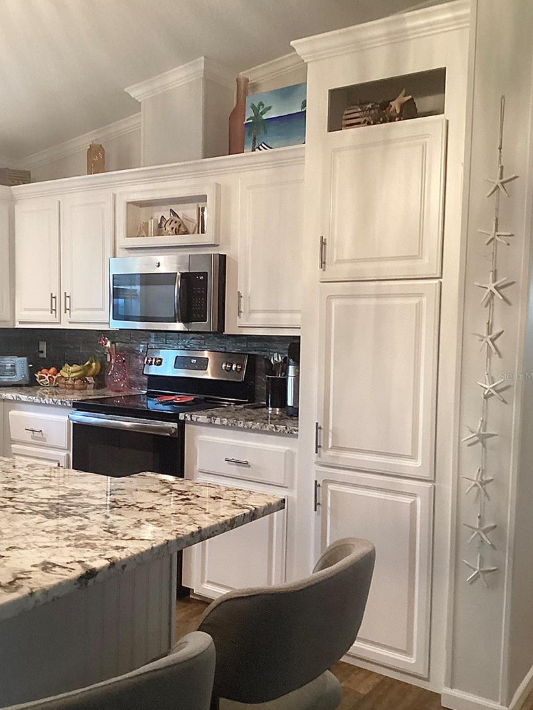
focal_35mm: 34
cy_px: 376
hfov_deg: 41.8
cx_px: 253
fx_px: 698
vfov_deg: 53.9
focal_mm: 3.3
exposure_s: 1/60
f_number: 2.4
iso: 400
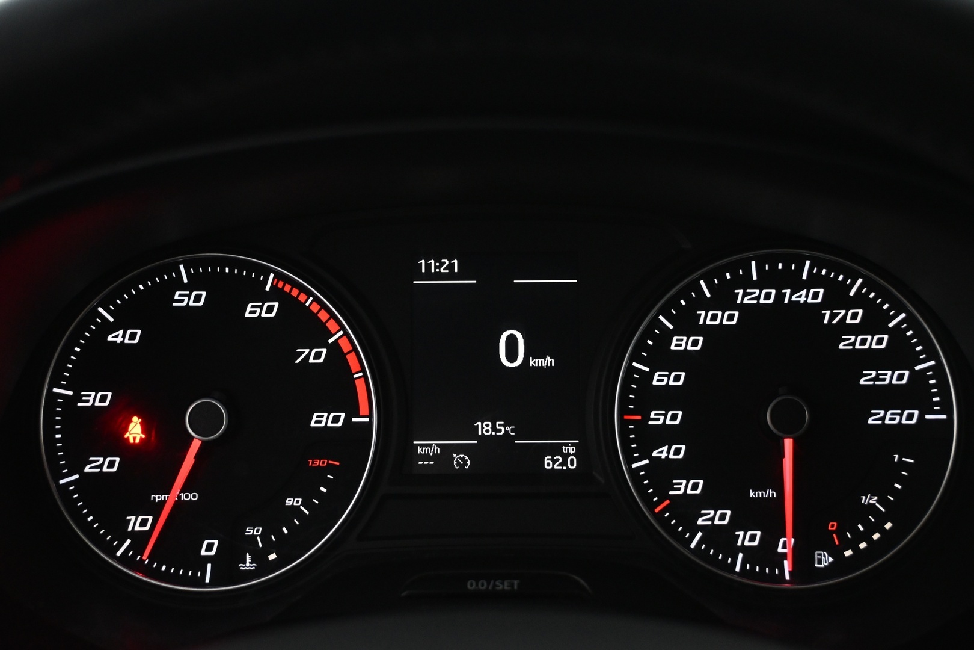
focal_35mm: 56
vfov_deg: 24.4
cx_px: 487
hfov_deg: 35.9
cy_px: 325
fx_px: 1501
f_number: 5.3
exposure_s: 1/30
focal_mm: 37
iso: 2800
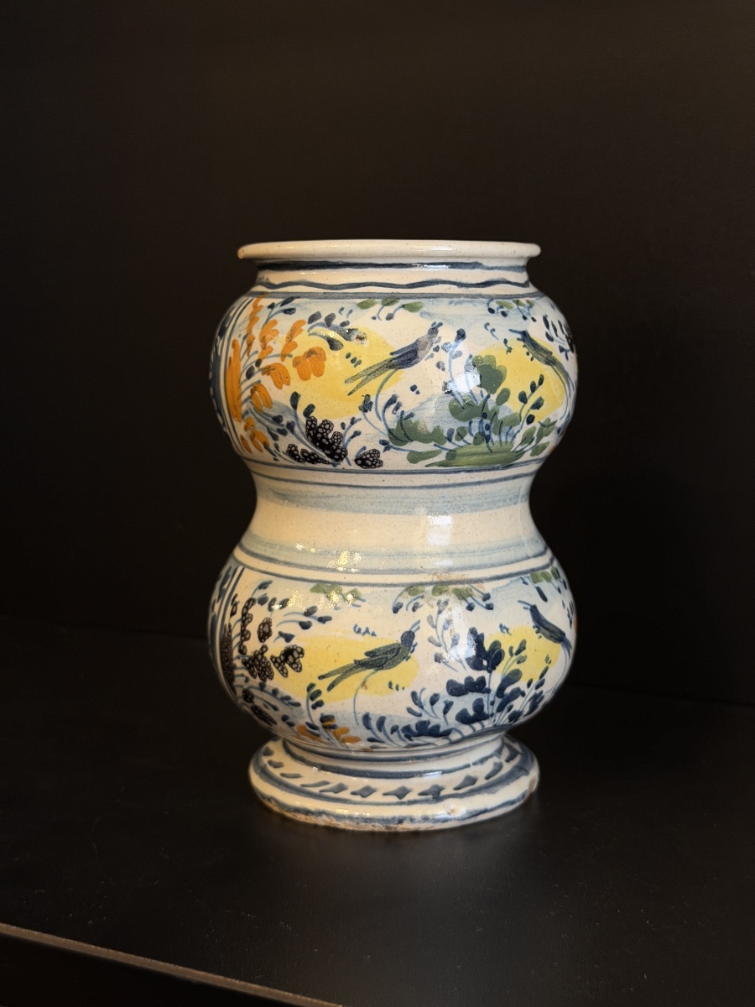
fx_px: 1396
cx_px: 378
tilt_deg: -9.2
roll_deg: -1.2
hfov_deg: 30.3
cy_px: 504
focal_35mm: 48
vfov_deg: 39.7
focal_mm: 6.76
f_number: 1.78
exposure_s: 1/50
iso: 80
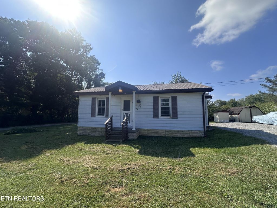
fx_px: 112
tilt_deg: +7.0
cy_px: 104
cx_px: 138
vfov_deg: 85.7
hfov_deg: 102.1
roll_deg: -0.1
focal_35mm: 14
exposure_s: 1/2053
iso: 50
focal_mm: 2.22
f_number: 2.2
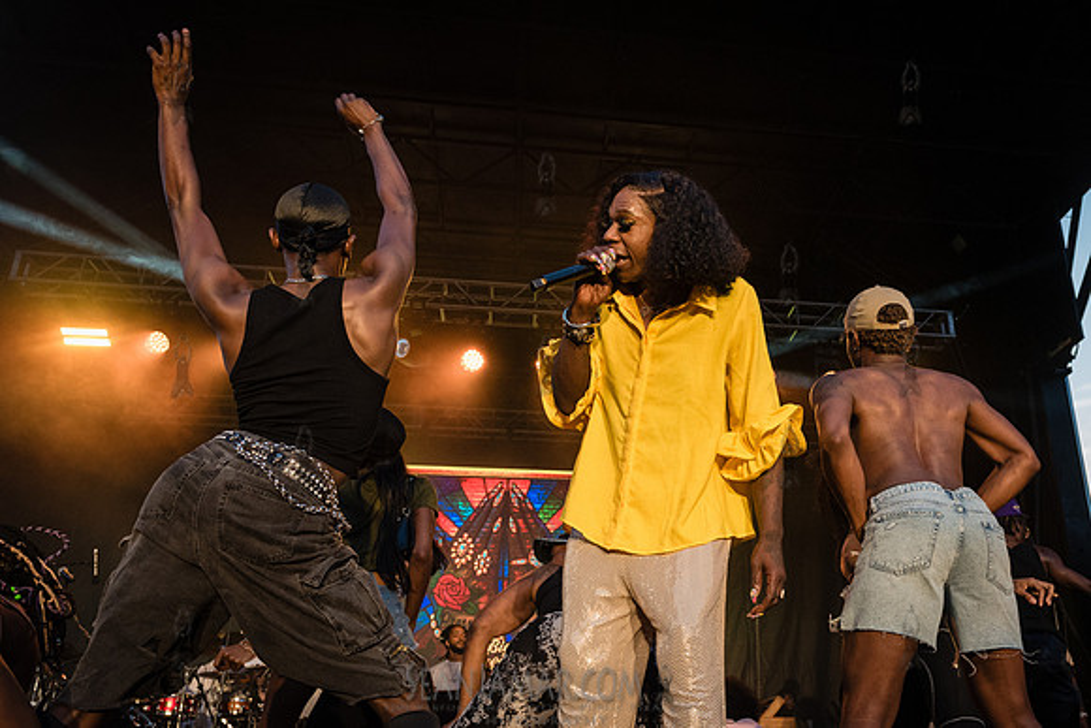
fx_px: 944
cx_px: 643
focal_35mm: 31
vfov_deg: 42.0
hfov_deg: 59.7
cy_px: 435
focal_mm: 26
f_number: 4
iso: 2000
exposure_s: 1/640
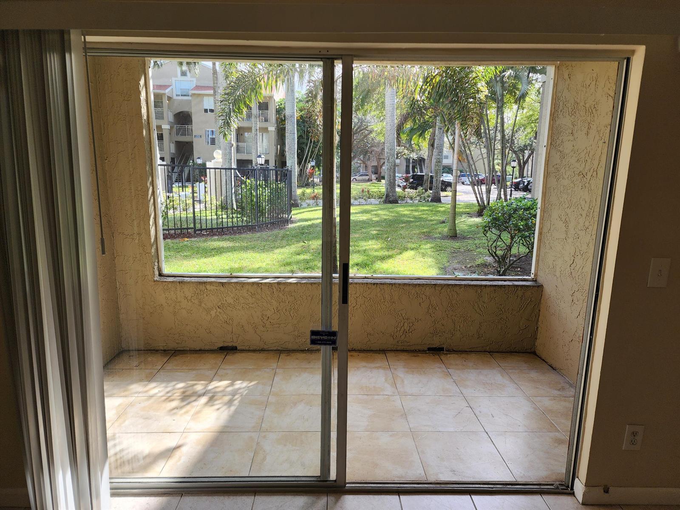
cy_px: 255
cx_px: 340
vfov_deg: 58.9
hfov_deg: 73.9
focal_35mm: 23
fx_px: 452
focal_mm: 6.4
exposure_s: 1/180
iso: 40
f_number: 1.8
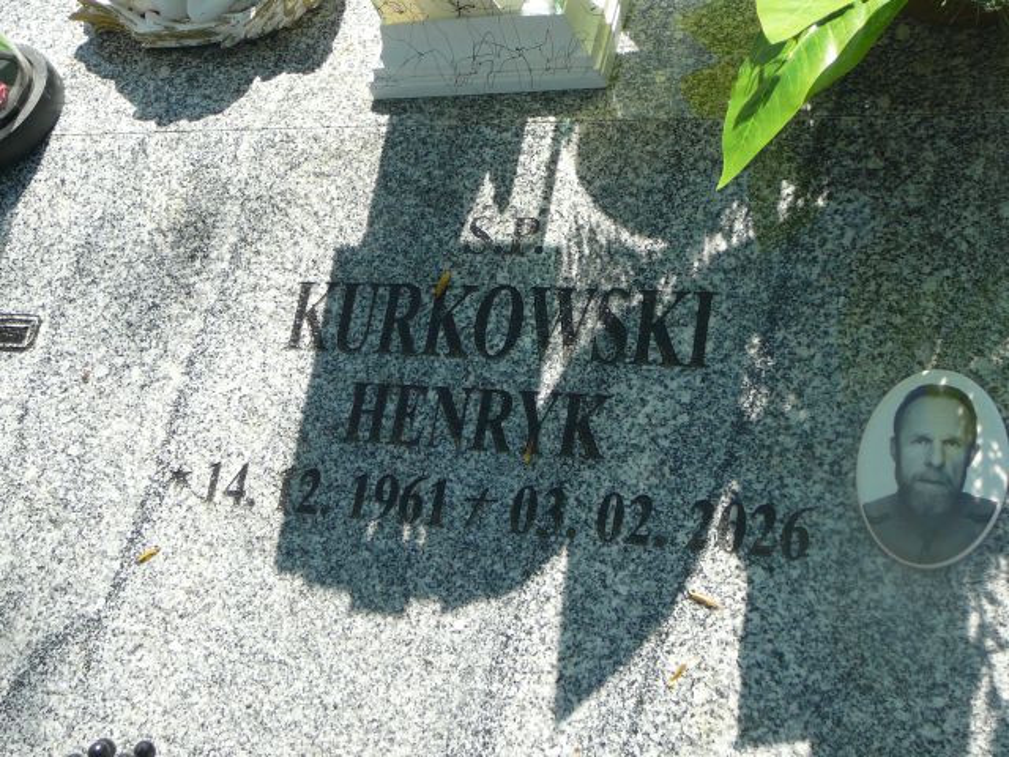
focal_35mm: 52
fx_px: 1516
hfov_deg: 36.8
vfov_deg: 28.0
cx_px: 504
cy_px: 378
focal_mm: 7.8
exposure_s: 1/500
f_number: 3.4
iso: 80
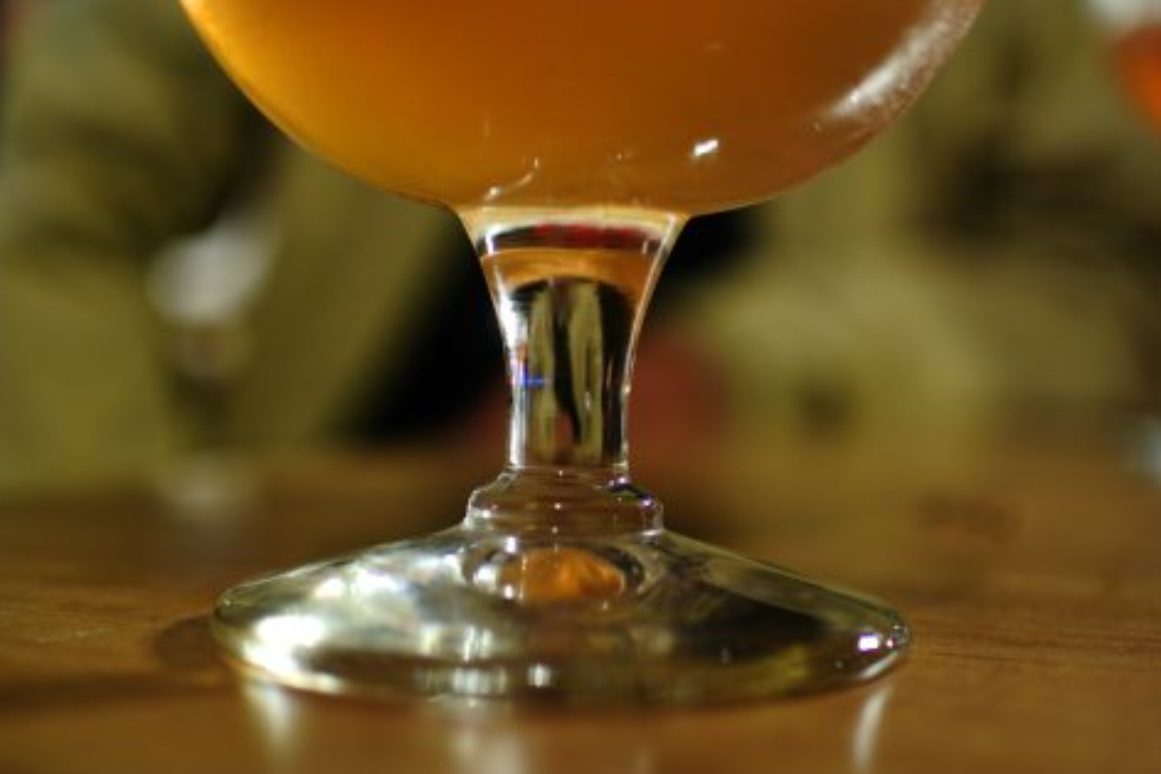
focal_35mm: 50
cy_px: 393
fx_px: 1612
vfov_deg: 27.0
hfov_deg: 39.6
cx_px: 582
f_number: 1.8
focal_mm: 18.5
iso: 100
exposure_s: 1/2
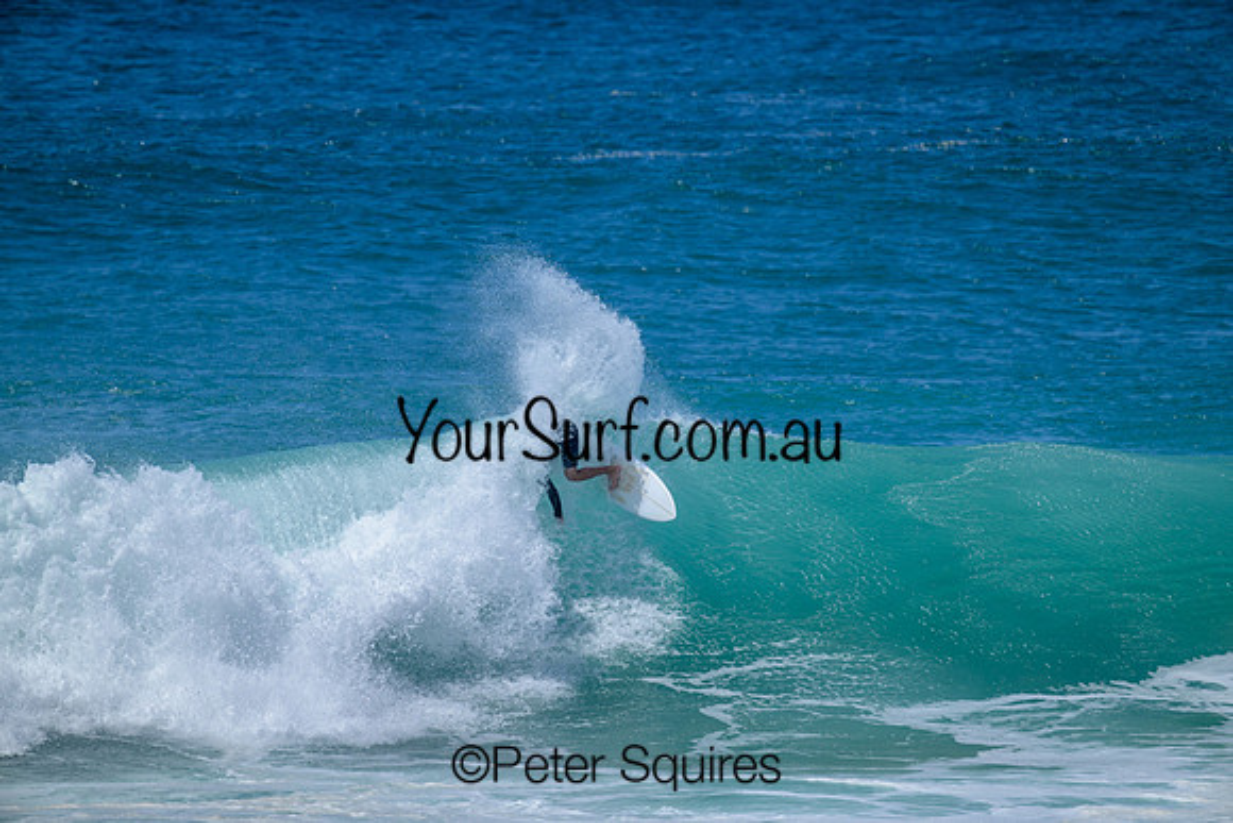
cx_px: 616
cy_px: 412
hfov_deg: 3.7
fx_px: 19184
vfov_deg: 2.5
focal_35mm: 560
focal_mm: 560
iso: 400
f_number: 8
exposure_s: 1/2000
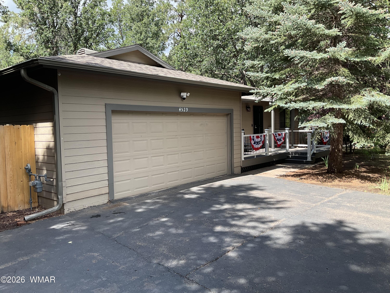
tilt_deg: -2.7
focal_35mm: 29
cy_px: 146
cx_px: 195
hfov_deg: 61.7
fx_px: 327
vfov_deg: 48.2
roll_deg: +0.8
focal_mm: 3
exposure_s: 1/358
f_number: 1.8
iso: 16
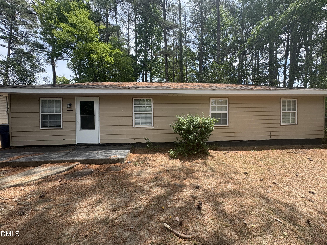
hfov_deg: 102.1
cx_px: 164
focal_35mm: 14
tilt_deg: -0.9
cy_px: 122
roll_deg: +1.7
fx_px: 132
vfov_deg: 85.7
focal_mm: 2.22
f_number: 2.2
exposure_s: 1/548
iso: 40
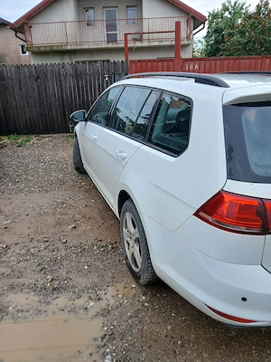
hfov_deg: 53.1
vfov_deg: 67.3
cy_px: 181
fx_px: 271
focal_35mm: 26
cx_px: 136
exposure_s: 1/101
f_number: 1.8
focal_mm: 3.98
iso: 32
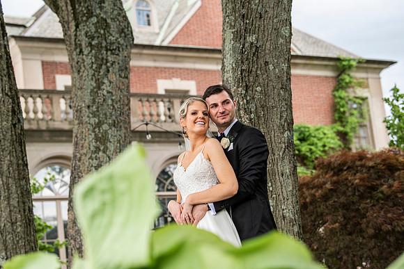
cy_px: 134
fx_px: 965
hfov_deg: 23.6
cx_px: 202
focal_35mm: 86
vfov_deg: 15.9
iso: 1000
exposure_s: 1/400
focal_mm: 86
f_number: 4.5
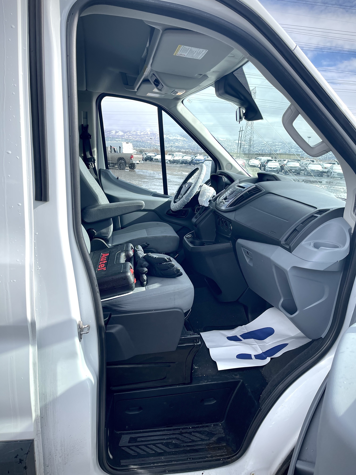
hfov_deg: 53.1
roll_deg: -2.8
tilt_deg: -11.9
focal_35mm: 26
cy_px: 238
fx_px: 357
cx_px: 178
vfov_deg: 67.3
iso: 32
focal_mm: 5.1
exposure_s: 1/1852
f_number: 1.6
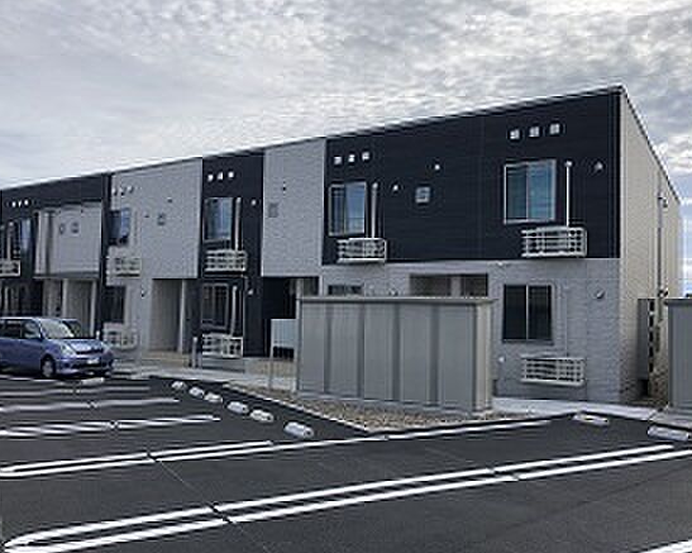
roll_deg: -0.3
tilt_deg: +5.1
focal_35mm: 30
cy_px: 280
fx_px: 614
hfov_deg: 58.8
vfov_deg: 48.5
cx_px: 339
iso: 20
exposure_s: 1/1919
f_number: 1.8
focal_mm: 3.99
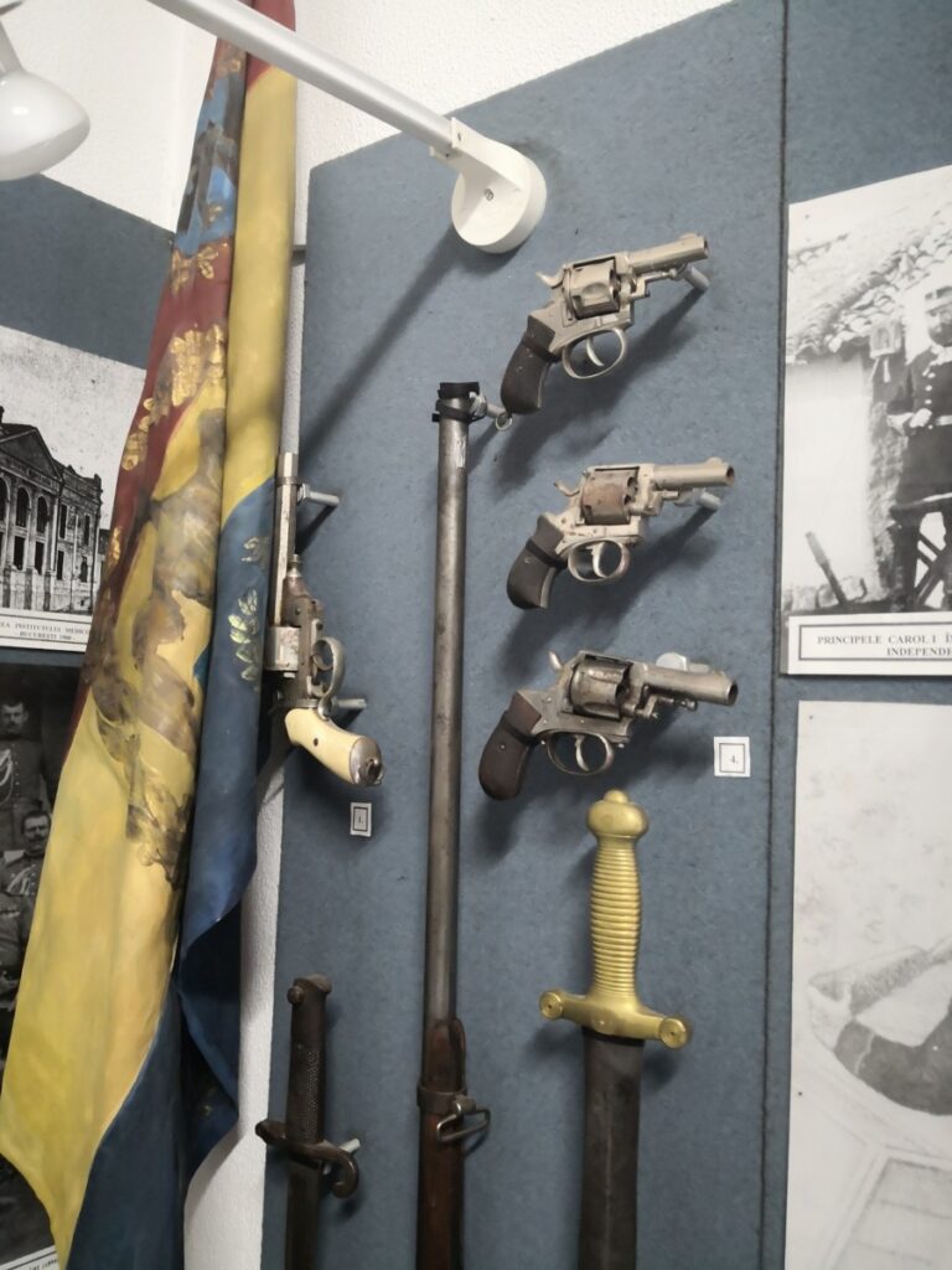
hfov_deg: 51.4
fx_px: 990
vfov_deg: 65.3
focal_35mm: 27
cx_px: 476
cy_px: 635
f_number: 1.6
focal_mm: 3.95
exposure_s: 1/20
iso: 640
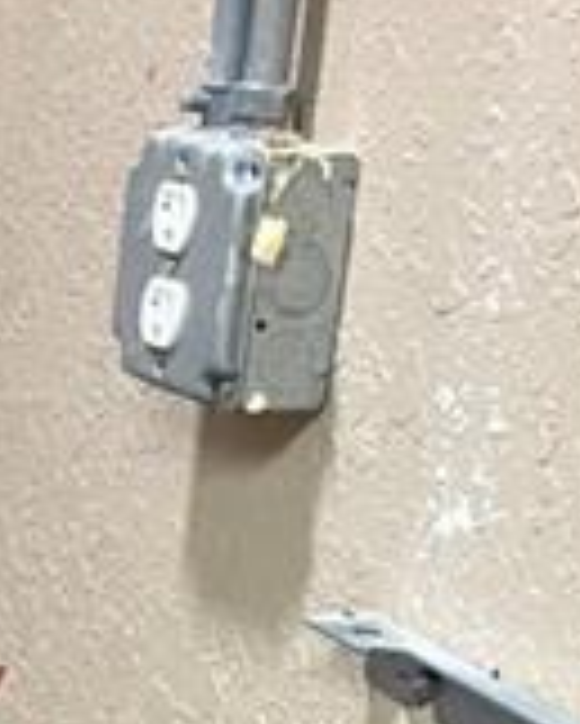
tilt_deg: -25.0
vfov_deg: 13.7
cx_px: -364
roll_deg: -1.5
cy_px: 1169
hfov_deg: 11.3
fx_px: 2787
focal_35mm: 130
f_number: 1.8
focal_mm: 3.99
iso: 250
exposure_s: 1/60
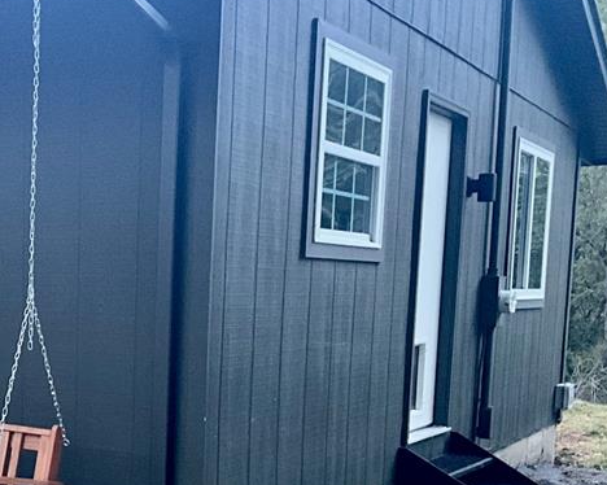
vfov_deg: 24.0
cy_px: 416
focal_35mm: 62
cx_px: 73
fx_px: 1113
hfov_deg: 29.4
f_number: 1.8
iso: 320
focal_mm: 3
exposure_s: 1/30
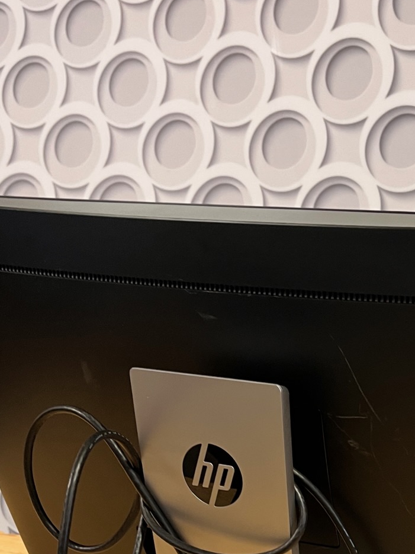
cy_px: 518
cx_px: 360
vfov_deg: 31.9
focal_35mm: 57
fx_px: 911
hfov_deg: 25.0
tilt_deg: -20.9
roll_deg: -1.3
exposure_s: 1/50
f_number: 1.6
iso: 125
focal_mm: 5.1
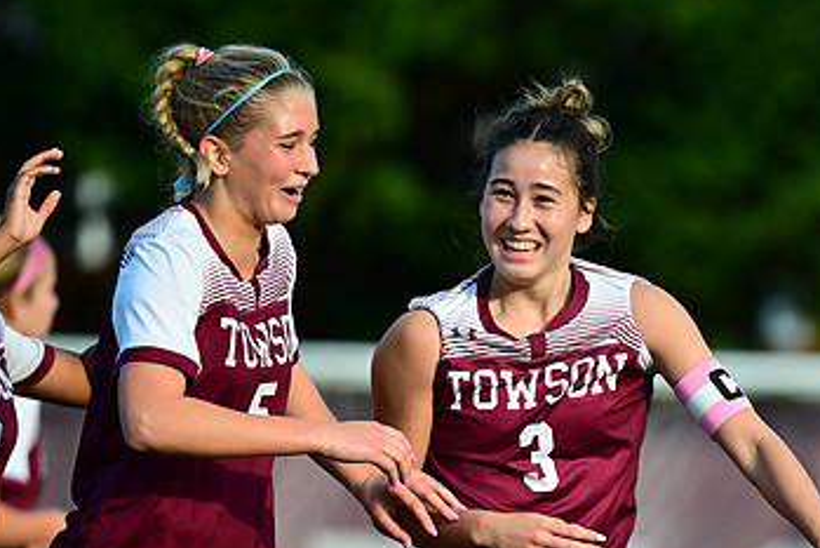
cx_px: 519
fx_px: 18958
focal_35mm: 832
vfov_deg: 1.7
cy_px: 427
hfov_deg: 2.5
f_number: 5.6
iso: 1250
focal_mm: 500
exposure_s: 1/2000
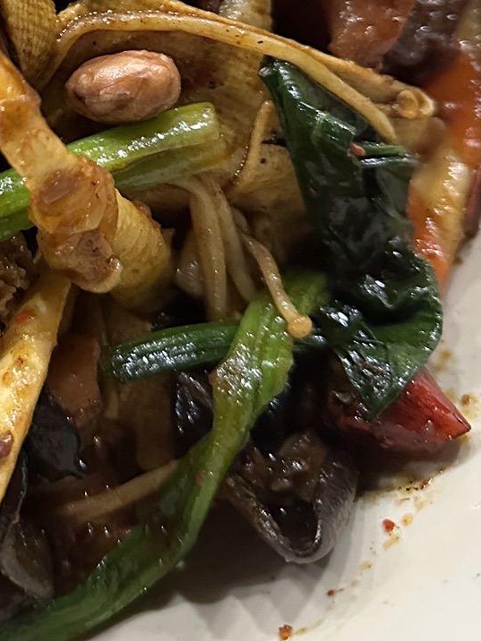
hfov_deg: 20.1
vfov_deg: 26.9
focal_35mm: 67
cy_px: -44
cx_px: -140
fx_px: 1241
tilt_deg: -64.8
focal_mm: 6.86
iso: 1000
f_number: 1.78
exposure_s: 1/50
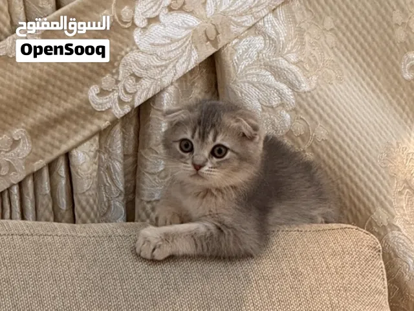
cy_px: 156
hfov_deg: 16.4
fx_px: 1435
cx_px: 207
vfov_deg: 12.3
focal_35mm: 120
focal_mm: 15.66
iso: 200
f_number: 2.8
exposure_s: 1/50
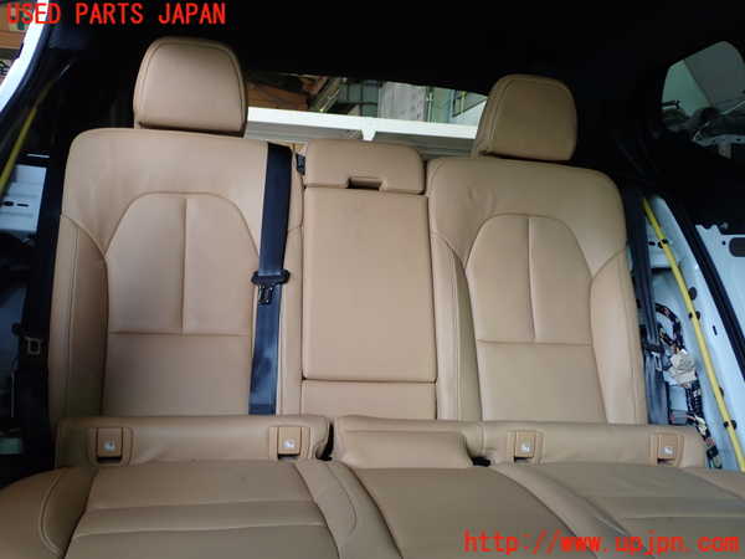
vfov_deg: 39.7
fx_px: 775
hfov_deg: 51.4
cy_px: 280
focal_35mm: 36
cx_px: 372
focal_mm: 6.37
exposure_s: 1/50
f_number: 2.5
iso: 200
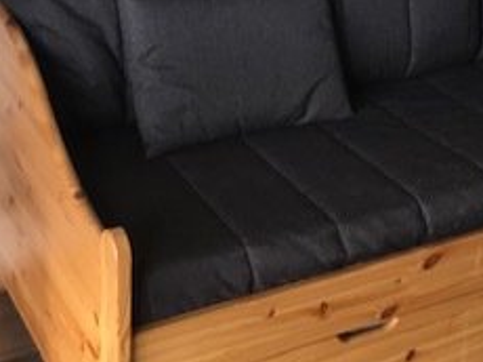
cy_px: -74
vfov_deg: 17.9
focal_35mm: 78
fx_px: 1087
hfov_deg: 24.9
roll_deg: -2.7
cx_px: 334
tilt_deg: -14.3
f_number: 1.8
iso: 32
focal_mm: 3.99
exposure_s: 1/50
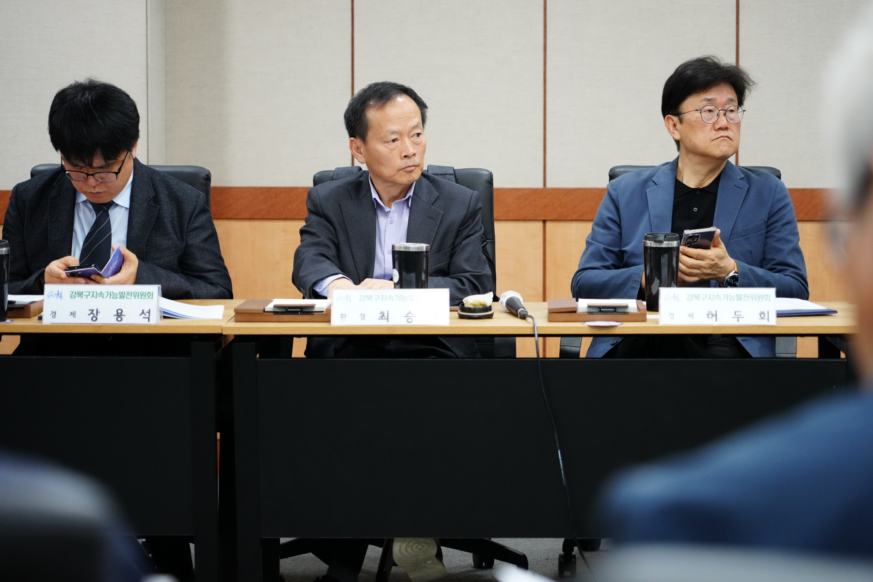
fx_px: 2546
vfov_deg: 13.0
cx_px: 436
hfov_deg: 19.5
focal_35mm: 105
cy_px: 291
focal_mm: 105
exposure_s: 1/250
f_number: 4
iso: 4000
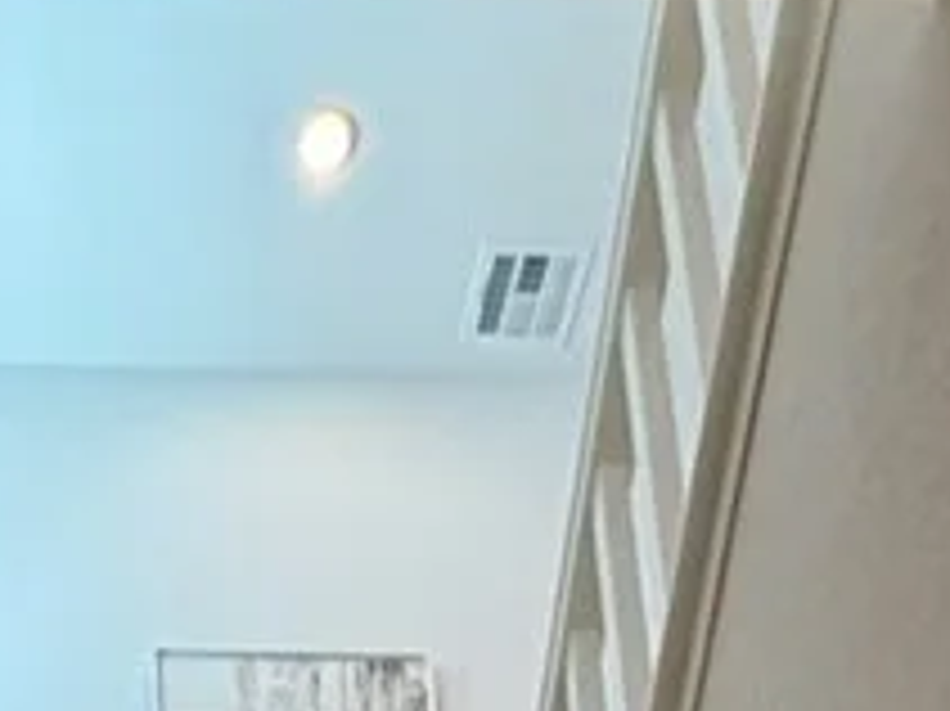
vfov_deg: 15.3
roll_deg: +0.5
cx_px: 63
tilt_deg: +22.0
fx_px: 1865
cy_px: 1584
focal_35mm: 68
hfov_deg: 27.4
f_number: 2.2
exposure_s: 1/120
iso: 320
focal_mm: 2.22
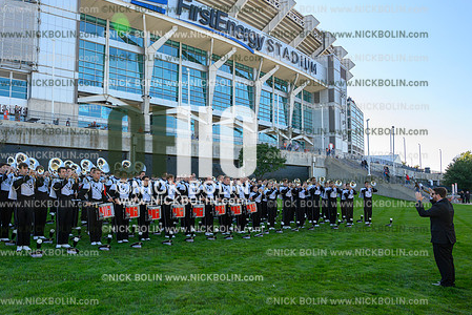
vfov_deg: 42.4
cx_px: 182
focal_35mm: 31
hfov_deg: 59.6
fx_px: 407
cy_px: 156
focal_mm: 24
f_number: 8
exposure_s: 1/640
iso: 800
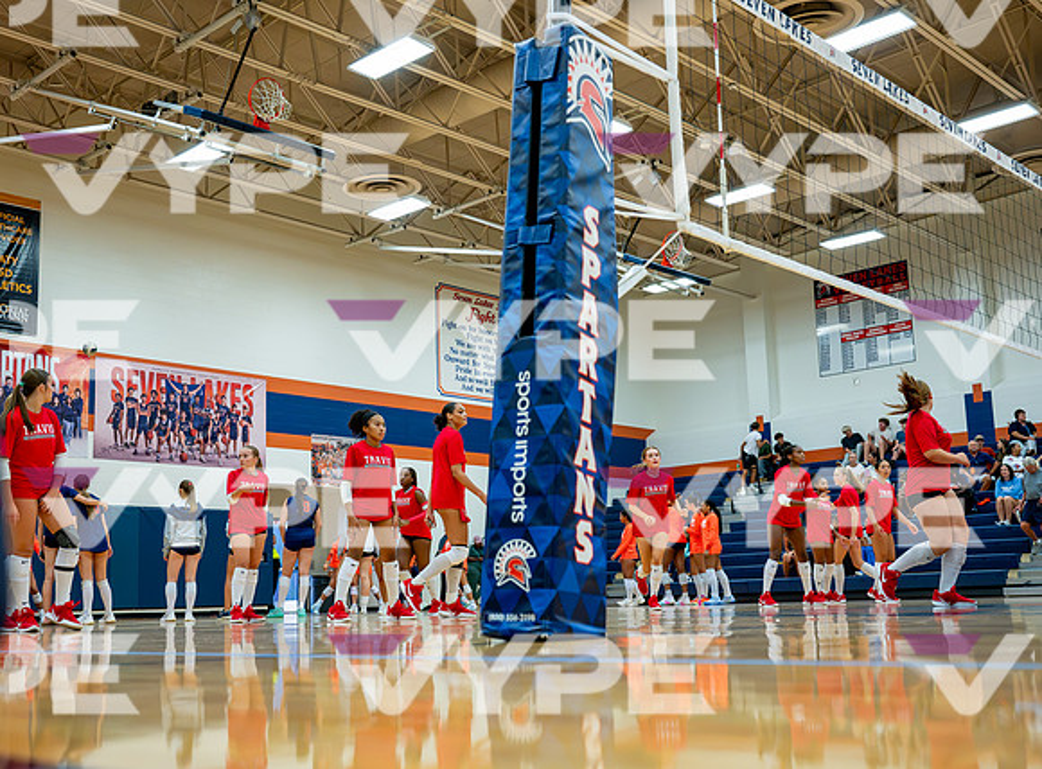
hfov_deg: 47.0
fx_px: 1196
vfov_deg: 35.6
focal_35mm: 40
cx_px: 482
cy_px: 410
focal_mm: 31
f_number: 2.8
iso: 2500
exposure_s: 1/800
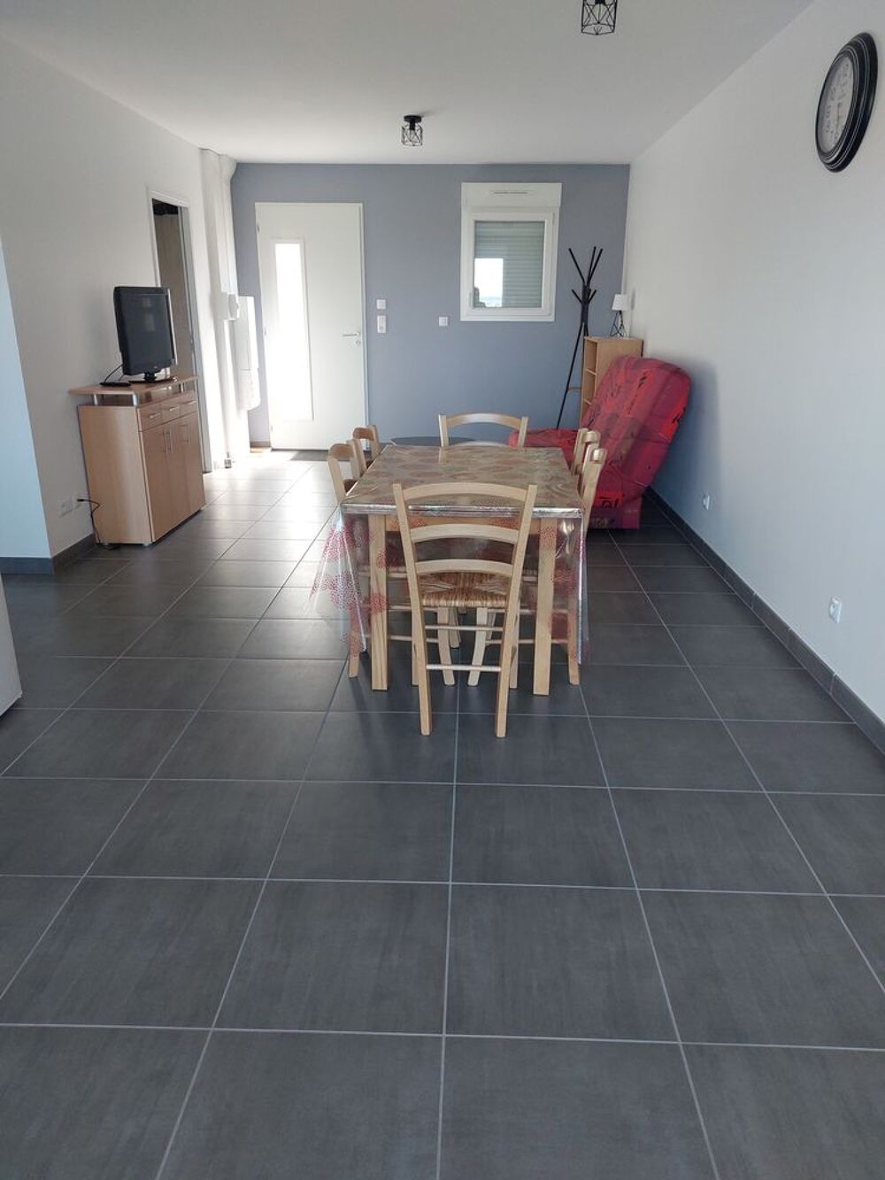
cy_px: 590
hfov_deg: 56.8
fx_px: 818
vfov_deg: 71.6
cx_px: 442
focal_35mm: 24
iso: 125
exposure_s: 1/120
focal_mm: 5.23
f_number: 1.8
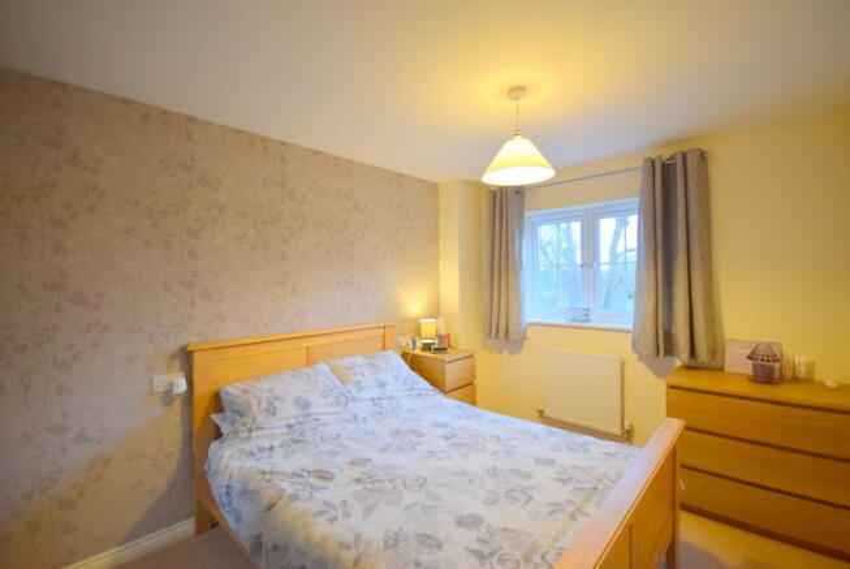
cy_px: 284
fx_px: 355
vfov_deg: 77.5
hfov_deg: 100.3
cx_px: 425
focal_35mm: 15
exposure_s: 1/60
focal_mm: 10
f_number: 4
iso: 800
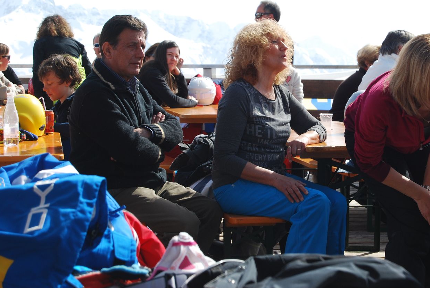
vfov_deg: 12.9
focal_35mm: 107
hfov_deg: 19.1
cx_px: 275
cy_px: 106
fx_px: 1275
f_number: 5.6
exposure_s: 1/500
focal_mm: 55
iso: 200
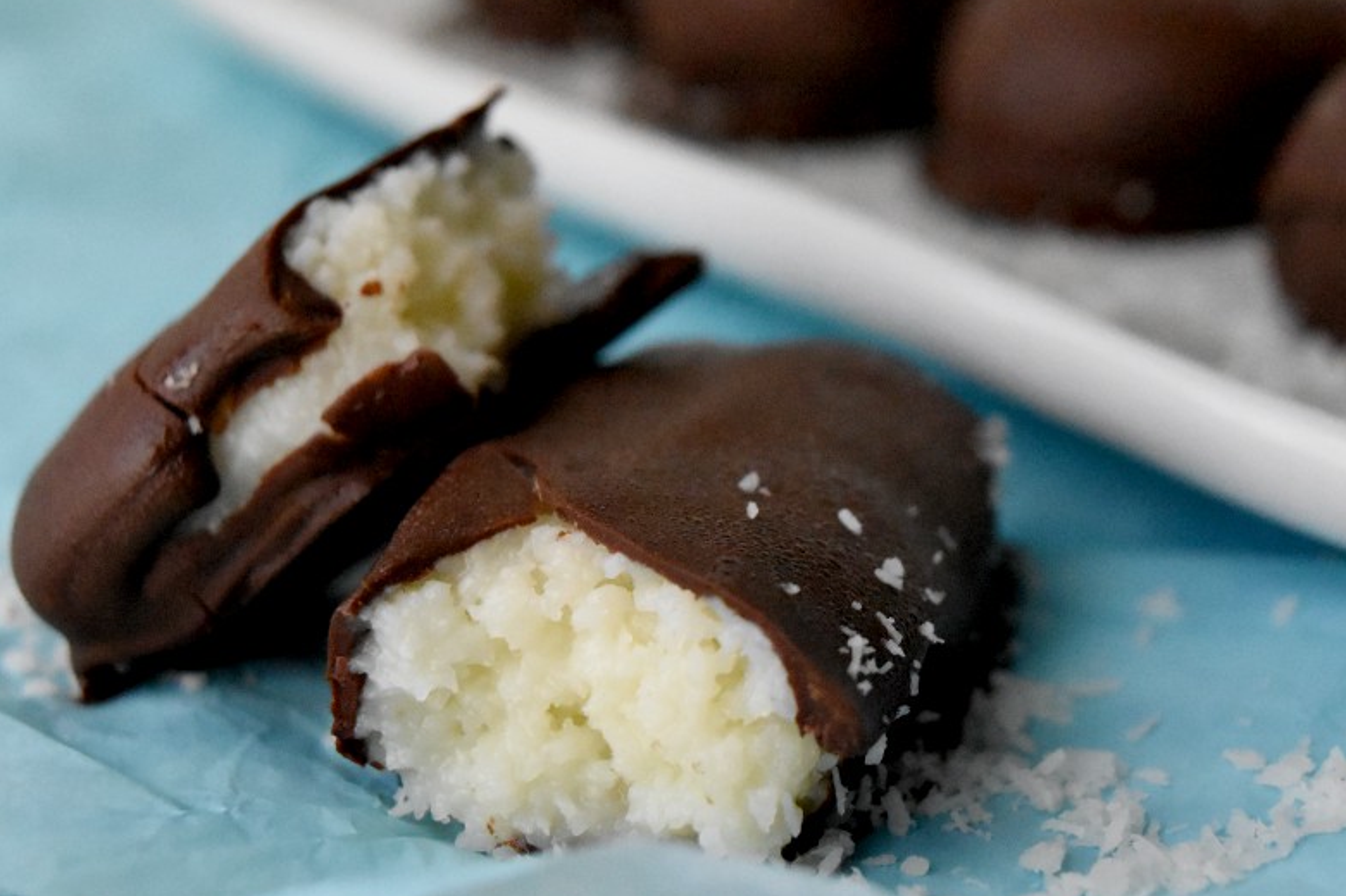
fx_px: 2205
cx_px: 826
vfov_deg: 23.0
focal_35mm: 59
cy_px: 403
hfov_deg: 33.8
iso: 6400
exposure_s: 1/3200
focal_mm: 30
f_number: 5.6
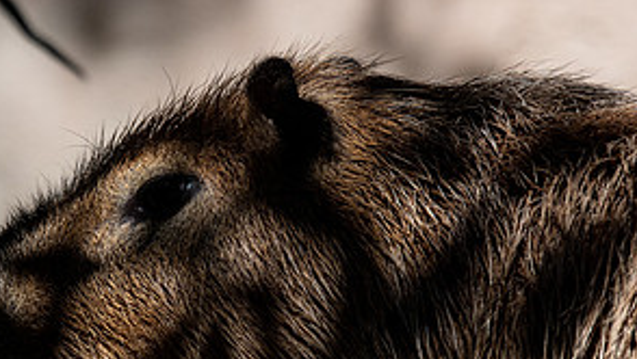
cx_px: 167
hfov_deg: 2.1
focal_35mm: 1032
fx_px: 17447
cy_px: 191
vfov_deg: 1.2
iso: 900
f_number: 10
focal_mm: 500
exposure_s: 1/1000
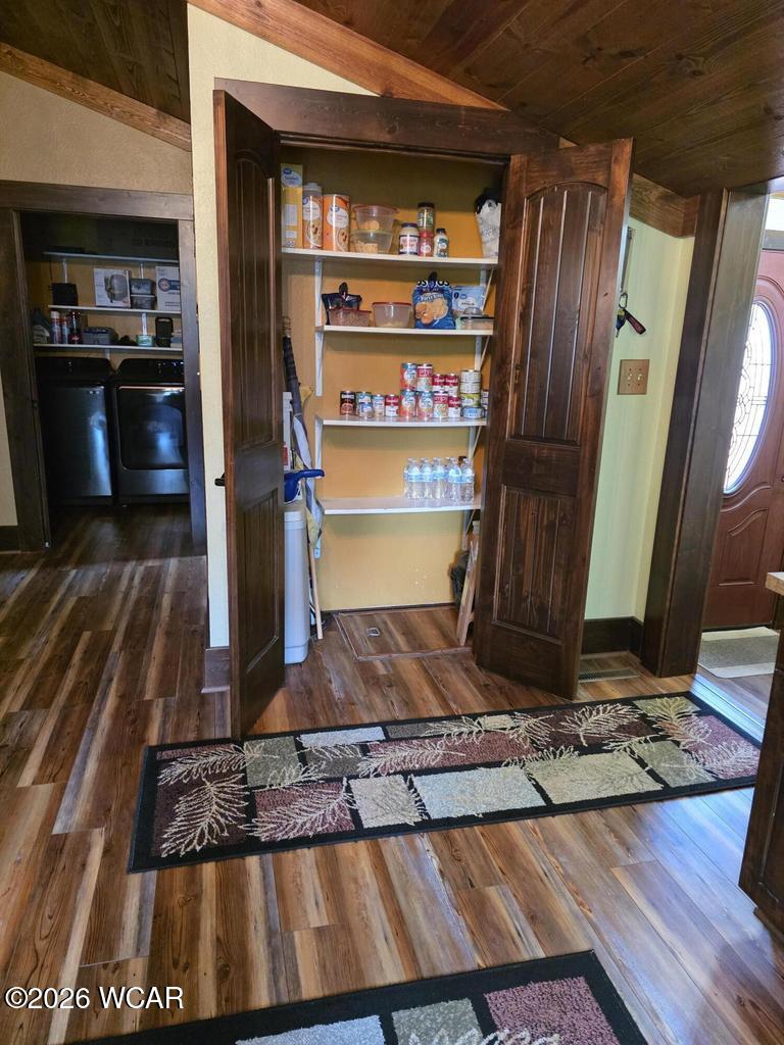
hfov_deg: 58.9
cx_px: 392
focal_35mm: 23
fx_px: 695
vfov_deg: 73.9
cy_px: 522
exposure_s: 1/120
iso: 2000
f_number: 1.7
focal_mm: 6.3
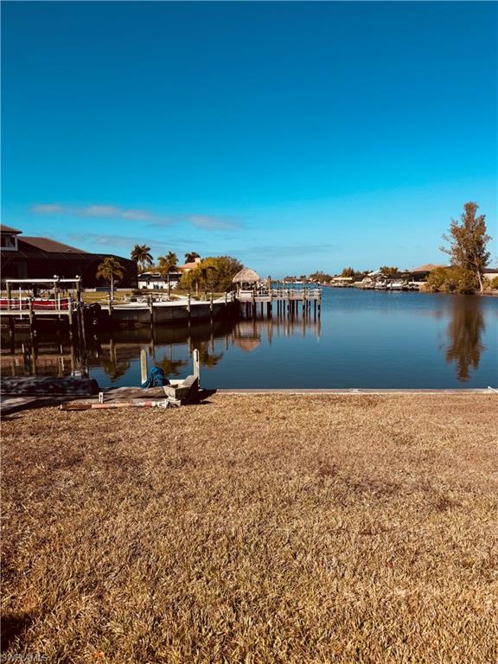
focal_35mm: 24
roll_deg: +1.0
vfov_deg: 71.6
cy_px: 332
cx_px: 249
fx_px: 460
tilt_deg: -6.1
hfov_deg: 56.8
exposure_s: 1/5348
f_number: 1.78
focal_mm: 6.76
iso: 80
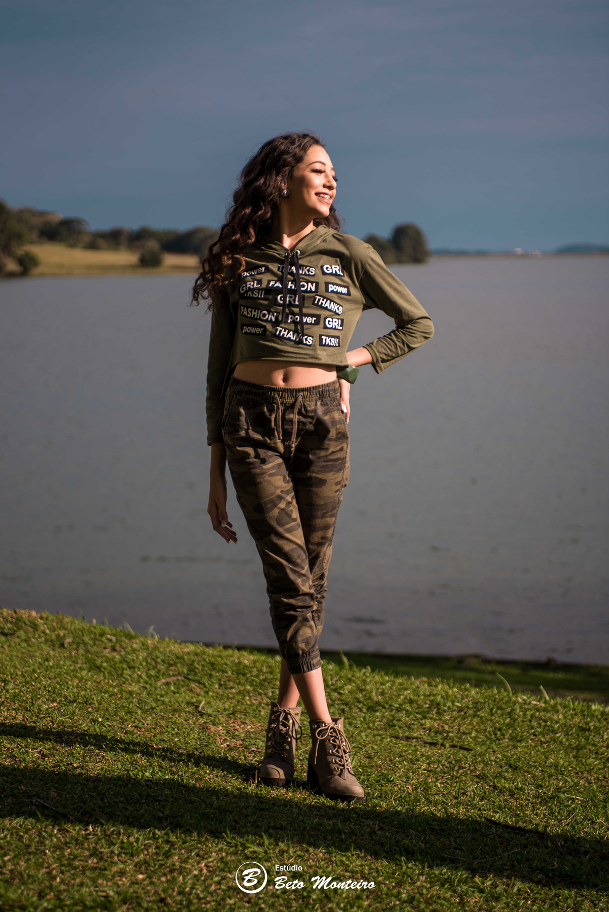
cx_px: 304
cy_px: 456
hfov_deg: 19.5
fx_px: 1775
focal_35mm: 70
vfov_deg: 28.8
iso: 100
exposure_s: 1/1250
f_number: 2.8
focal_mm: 70
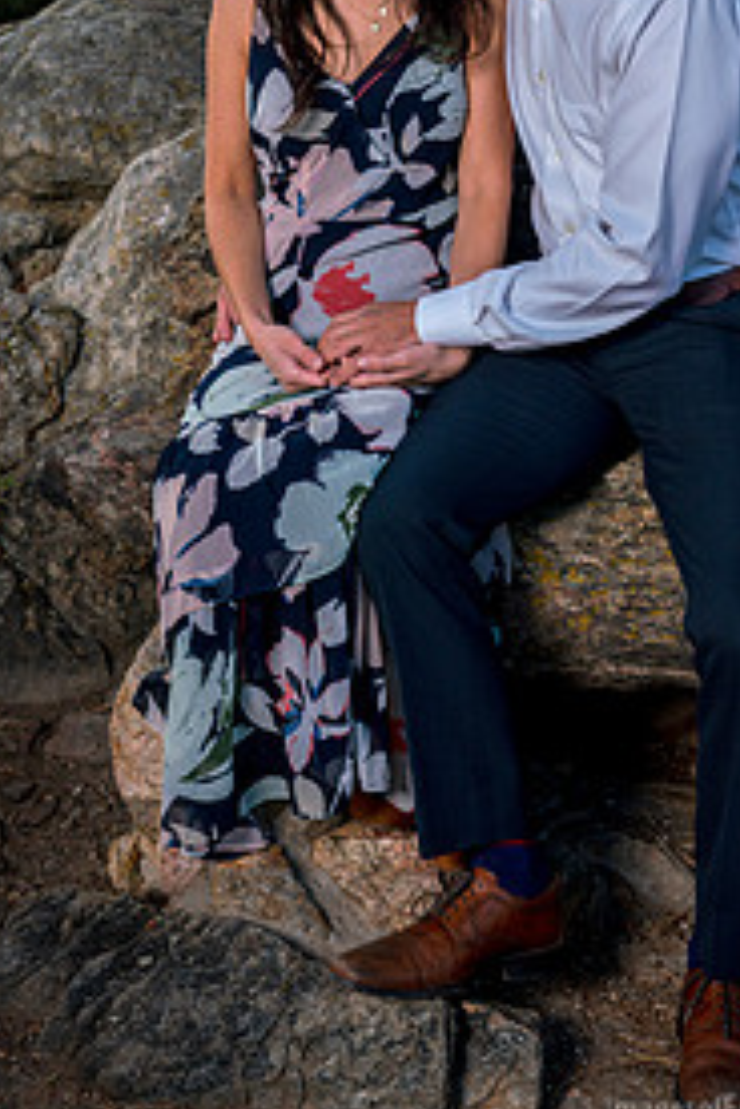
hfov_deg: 23.7
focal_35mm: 57
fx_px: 1757
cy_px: 233
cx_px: 450
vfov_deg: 34.1
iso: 160
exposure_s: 1/200
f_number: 5.6
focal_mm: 35
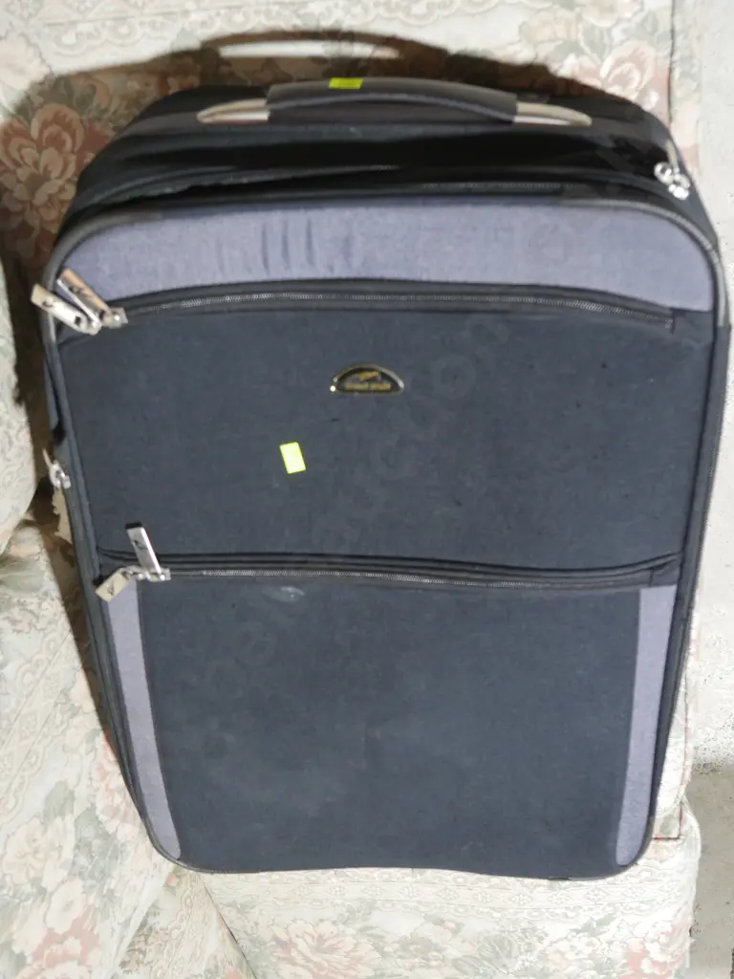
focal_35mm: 38
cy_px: 490
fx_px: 1074
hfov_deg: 37.7
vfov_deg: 49.0
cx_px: 367
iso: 1000
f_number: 4.1
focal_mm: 19
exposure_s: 1/60
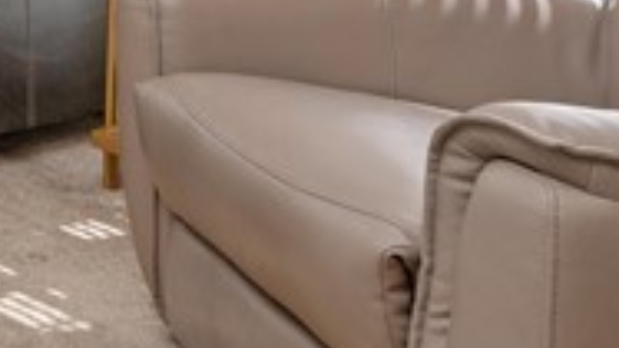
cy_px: -370
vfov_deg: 12.4
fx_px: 1395
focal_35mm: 85
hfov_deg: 15.5
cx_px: -819
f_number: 9
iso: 64
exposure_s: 1/60
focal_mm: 14
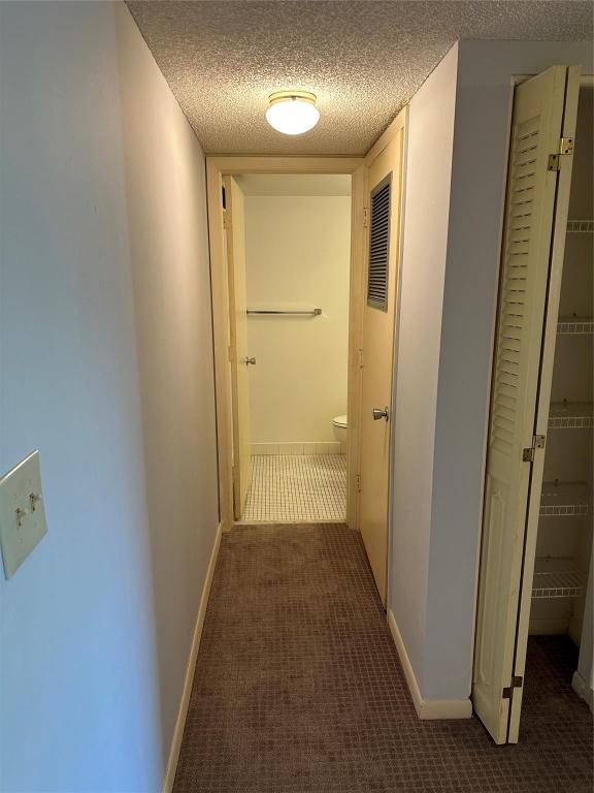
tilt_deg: -11.6
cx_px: 297
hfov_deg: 56.8
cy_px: 396
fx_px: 549
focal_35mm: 24
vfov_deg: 71.6
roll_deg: -0.5
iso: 160
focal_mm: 6.86
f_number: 1.78
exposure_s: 1/60
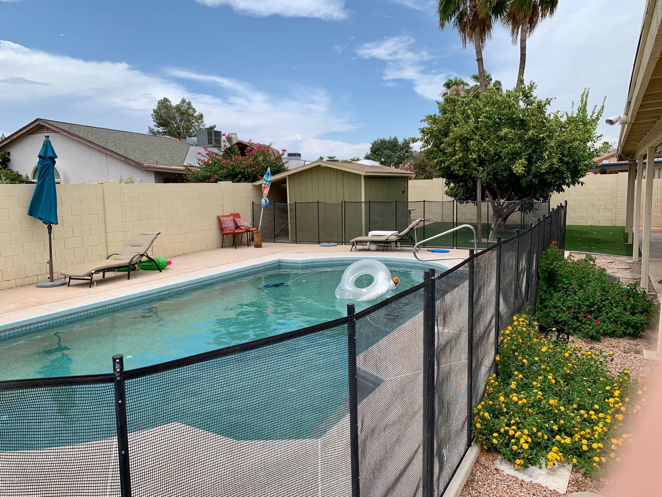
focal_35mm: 26
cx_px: 331
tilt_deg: -7.4
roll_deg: +1.4
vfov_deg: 53.1
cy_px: 248
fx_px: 497
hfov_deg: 67.3
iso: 25
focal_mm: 4.25
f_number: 1.8
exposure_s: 1/2421
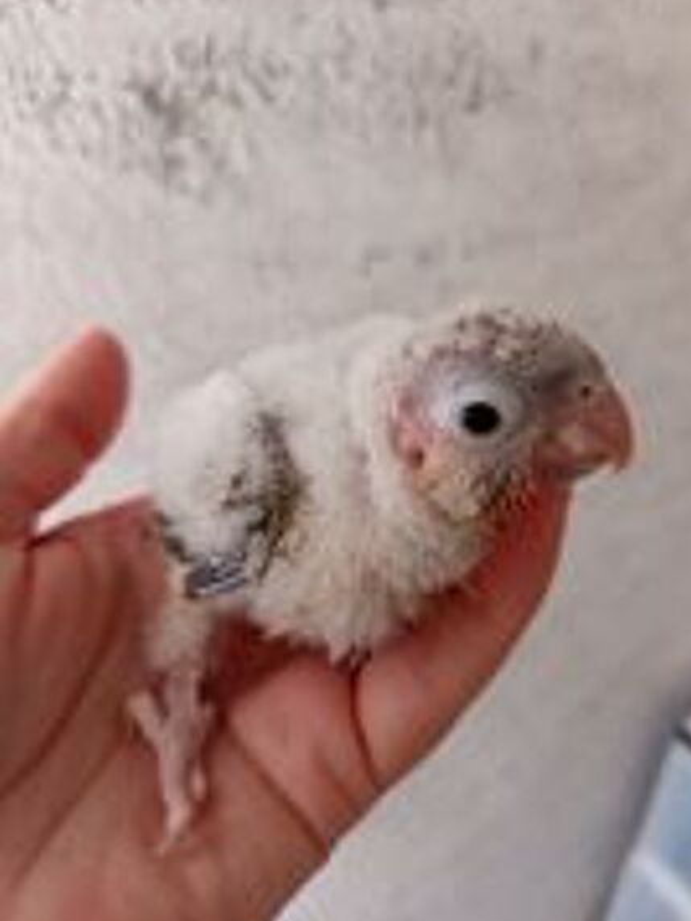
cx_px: 387
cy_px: 448
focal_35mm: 27
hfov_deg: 51.3
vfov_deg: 65.3
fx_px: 718
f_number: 1.7
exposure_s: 1/33.3
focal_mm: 5.24
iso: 572
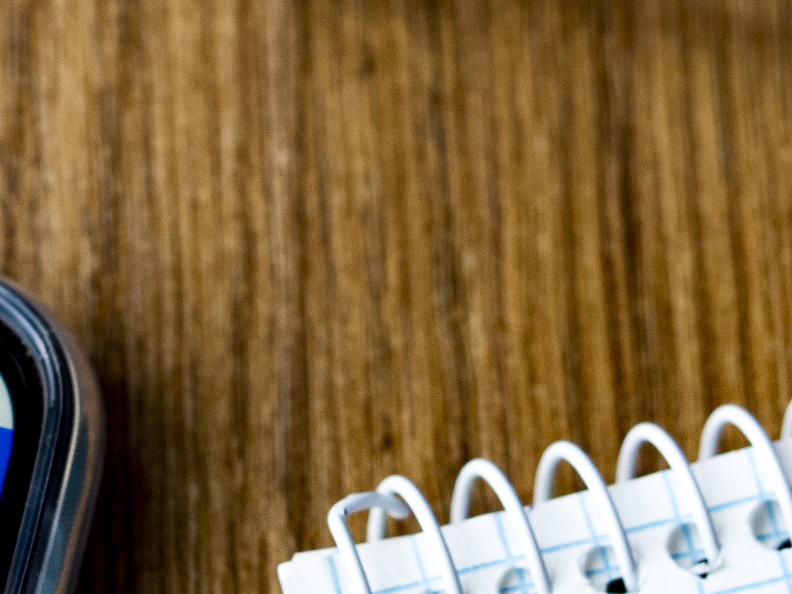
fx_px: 10137
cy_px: 167
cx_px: -37
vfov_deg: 3.4
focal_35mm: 443
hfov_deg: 4.5
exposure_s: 1/20
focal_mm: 60
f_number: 2.8
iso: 200
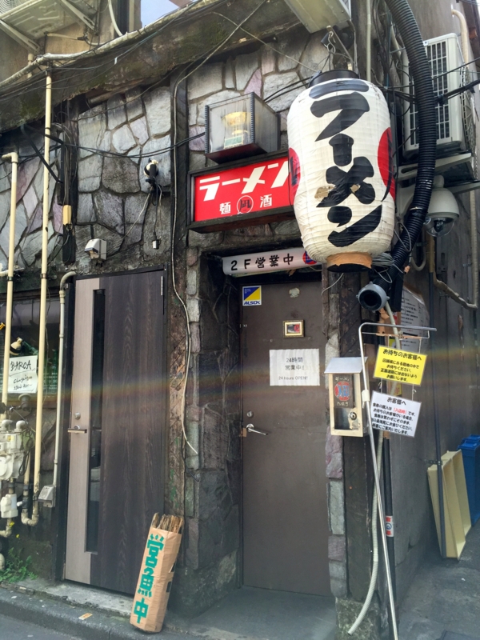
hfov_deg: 48.2
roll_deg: +0.3
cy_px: 320
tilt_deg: +5.7
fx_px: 536
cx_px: 240
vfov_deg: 61.7
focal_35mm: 29
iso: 32
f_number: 2.2
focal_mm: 4.15
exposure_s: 1/395
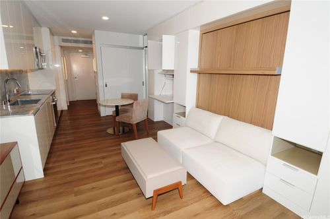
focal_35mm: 18
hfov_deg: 90.1
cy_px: 110
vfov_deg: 67.2
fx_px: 165
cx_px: 165
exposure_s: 1/60
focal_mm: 12
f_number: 8
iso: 400
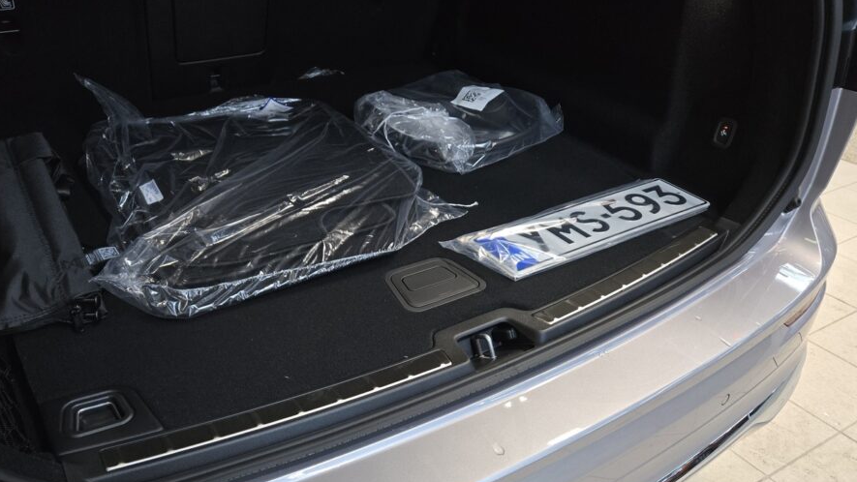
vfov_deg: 39.3
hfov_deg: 66.1
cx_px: 423
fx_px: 659
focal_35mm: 29
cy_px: 353
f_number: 1.8
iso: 320
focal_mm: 5.4
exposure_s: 1/100
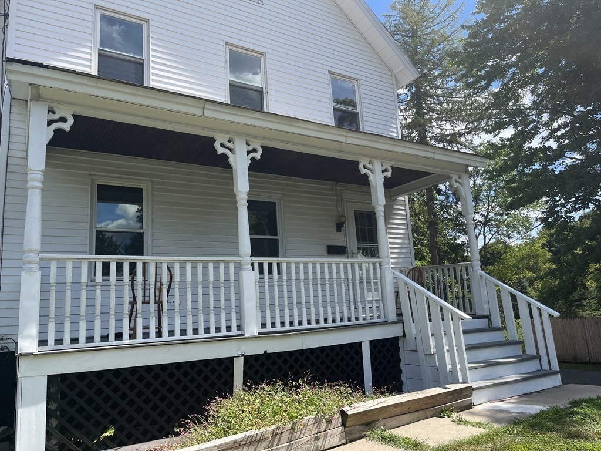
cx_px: 300
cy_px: 226
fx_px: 451
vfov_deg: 53.1
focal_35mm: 26
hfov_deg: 67.3
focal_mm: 5.1
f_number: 1.6
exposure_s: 1/1923
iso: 50
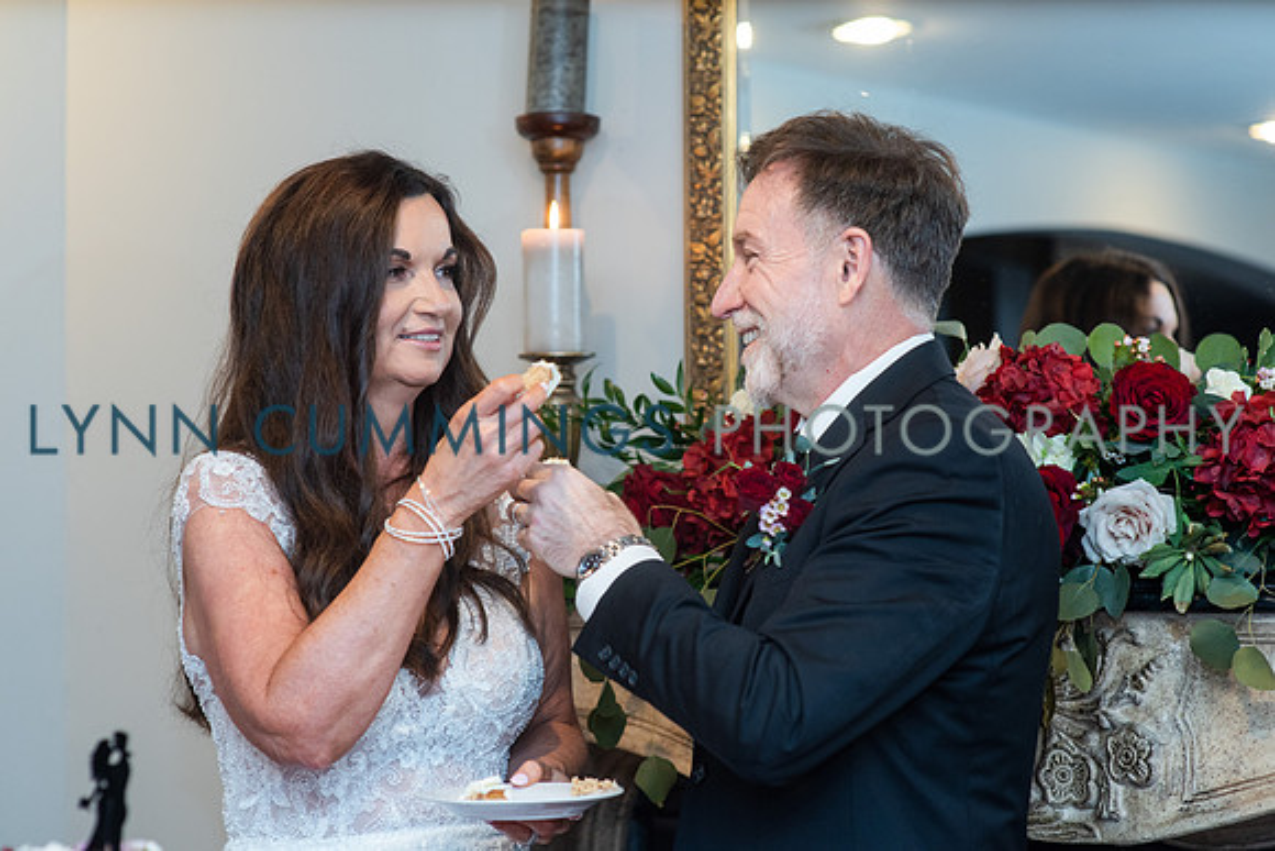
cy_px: 426
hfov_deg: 23.9
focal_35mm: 85
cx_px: 638
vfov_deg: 16.1
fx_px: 3011
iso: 1250
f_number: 3.2
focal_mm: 85
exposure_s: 1/160
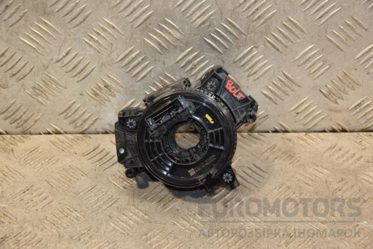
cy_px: 124
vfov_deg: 14.7
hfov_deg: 21.9
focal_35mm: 93
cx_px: 186
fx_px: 964
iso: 800
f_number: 5.3
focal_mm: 62
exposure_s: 1/125
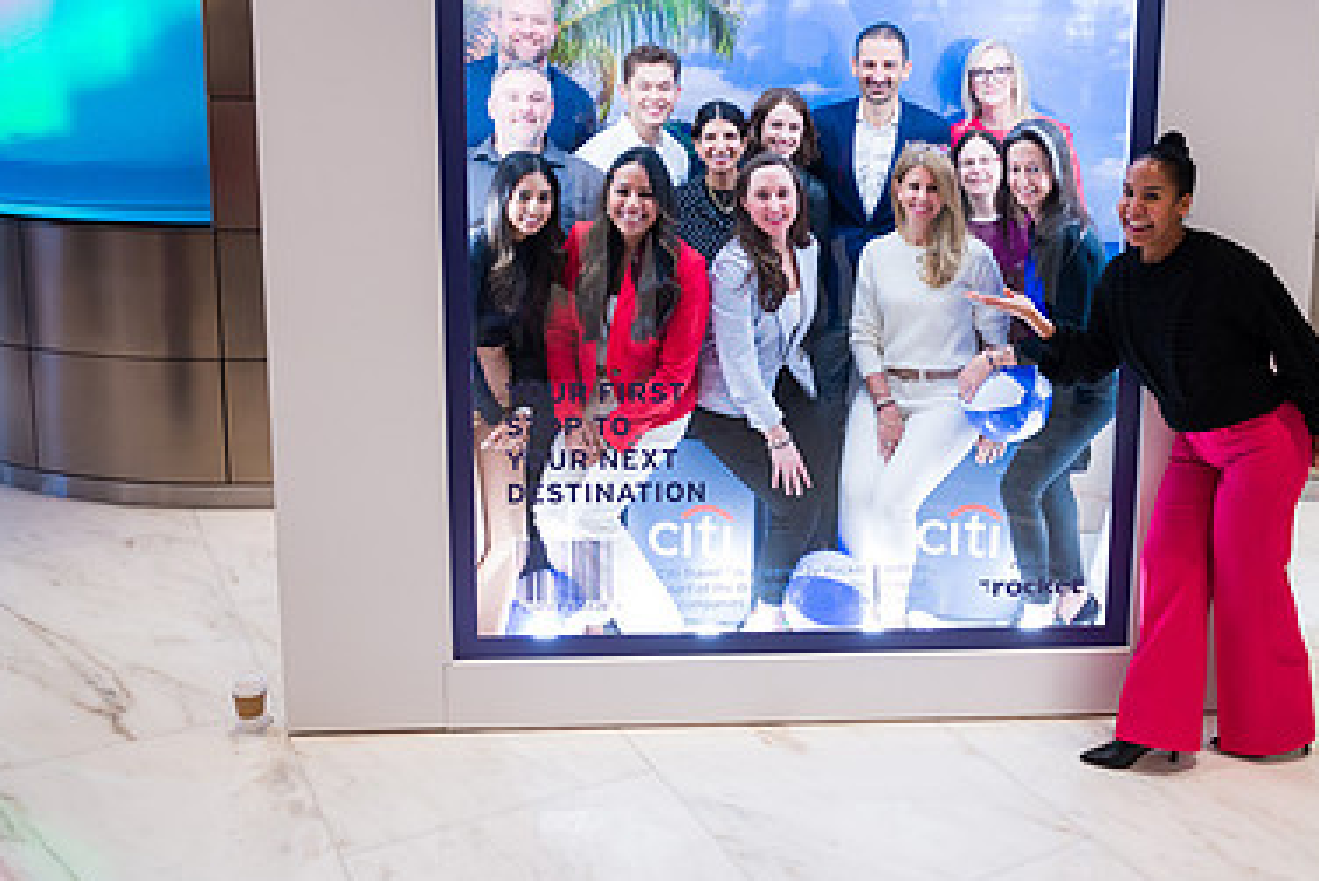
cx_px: 807
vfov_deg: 35.2
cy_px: 225
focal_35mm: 37
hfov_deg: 51.4
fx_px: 1356
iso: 1600
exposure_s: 1/400
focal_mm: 24
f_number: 3.2
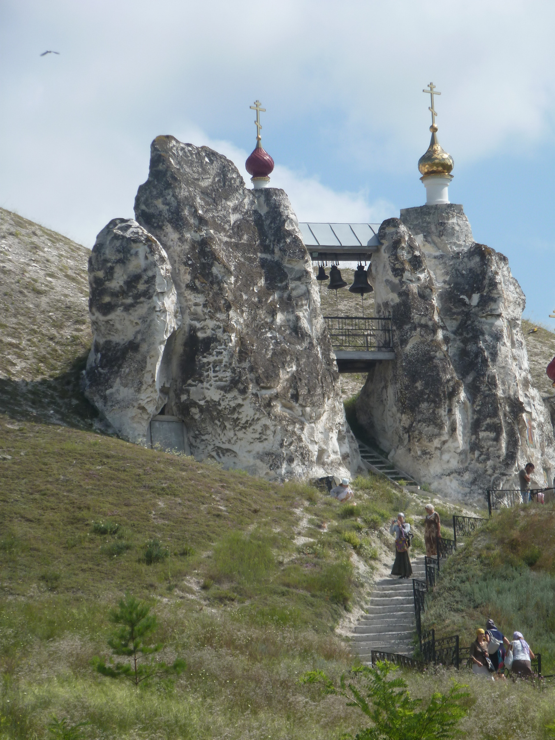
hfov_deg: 7.5
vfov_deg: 10.0
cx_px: 278
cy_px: 370
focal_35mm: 197
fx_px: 4211
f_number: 5.5
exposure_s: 1/400
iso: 100
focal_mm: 35.2
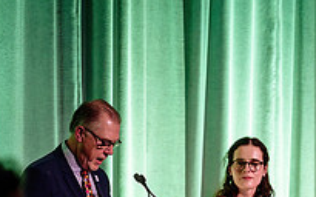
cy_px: 222
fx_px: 4598
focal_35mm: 534
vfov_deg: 2.5
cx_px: 290
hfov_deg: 3.9
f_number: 3.5
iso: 1250
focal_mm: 185
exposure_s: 1/200
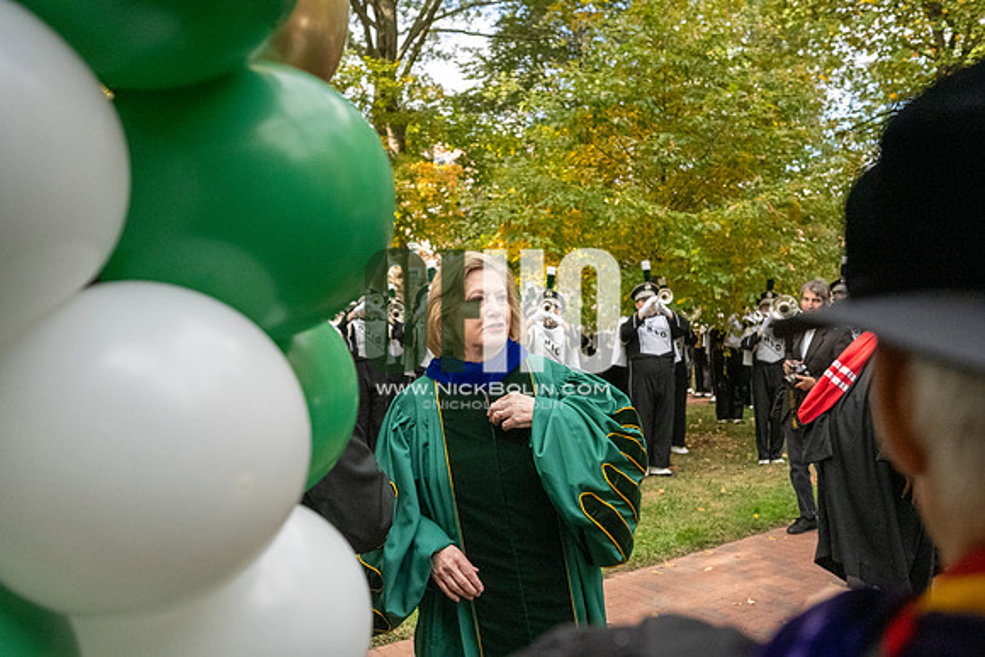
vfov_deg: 43.6
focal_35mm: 30
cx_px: 492
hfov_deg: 61.9
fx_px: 821
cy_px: 328
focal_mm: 30
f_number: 4
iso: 6400
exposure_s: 1/8000
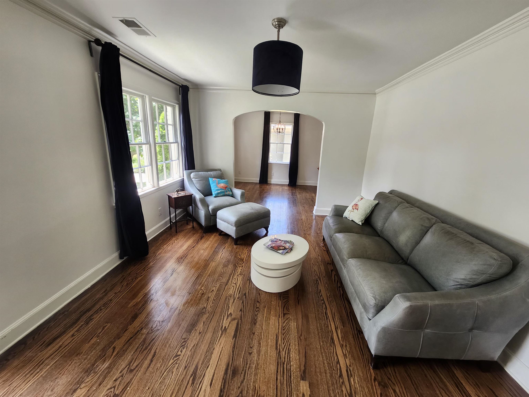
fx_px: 199
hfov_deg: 106.2
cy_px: 198
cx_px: 264
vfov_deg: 89.9
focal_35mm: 13
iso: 80
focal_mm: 1.74
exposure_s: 1/60
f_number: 2.2
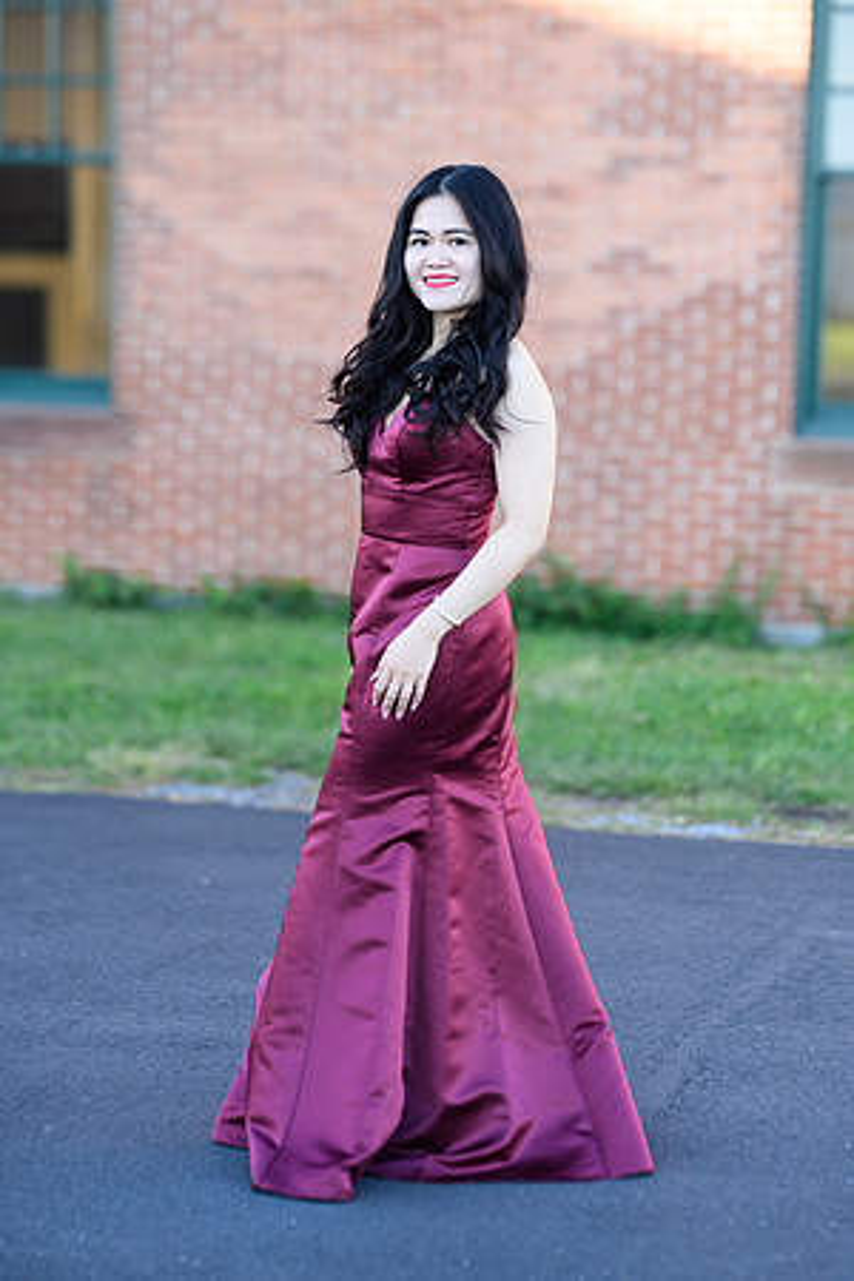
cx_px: 427
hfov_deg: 16.1
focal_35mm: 85
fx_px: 3024
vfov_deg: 23.9
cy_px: 640
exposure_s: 1/1250
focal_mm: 85
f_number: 1.8
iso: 400
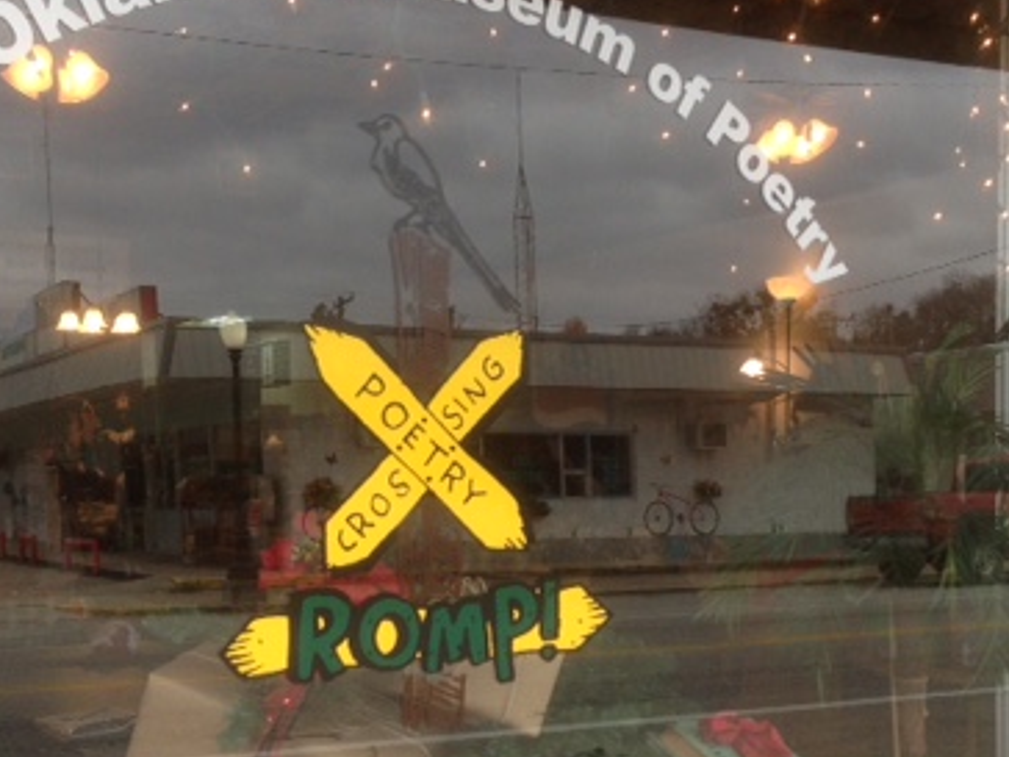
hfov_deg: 33.2
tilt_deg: -2.1
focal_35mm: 58
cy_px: 535
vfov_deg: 25.0
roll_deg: +1.4
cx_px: 482
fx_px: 1691
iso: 80
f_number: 2.4
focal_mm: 4.12
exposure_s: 1/120
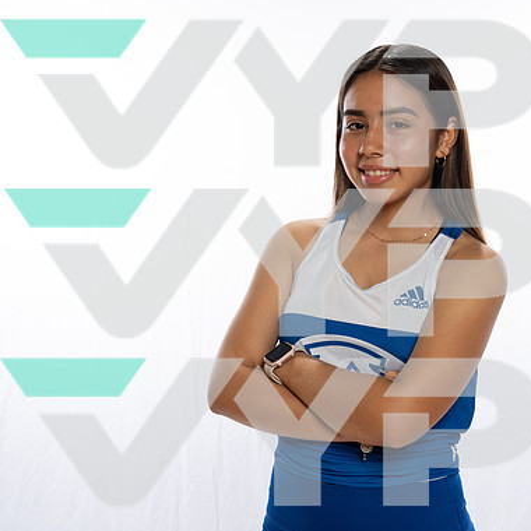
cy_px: 263
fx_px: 1059
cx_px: 361
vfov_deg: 28.2
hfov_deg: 28.0
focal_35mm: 61
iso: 1250
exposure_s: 1/250
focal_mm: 47
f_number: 11
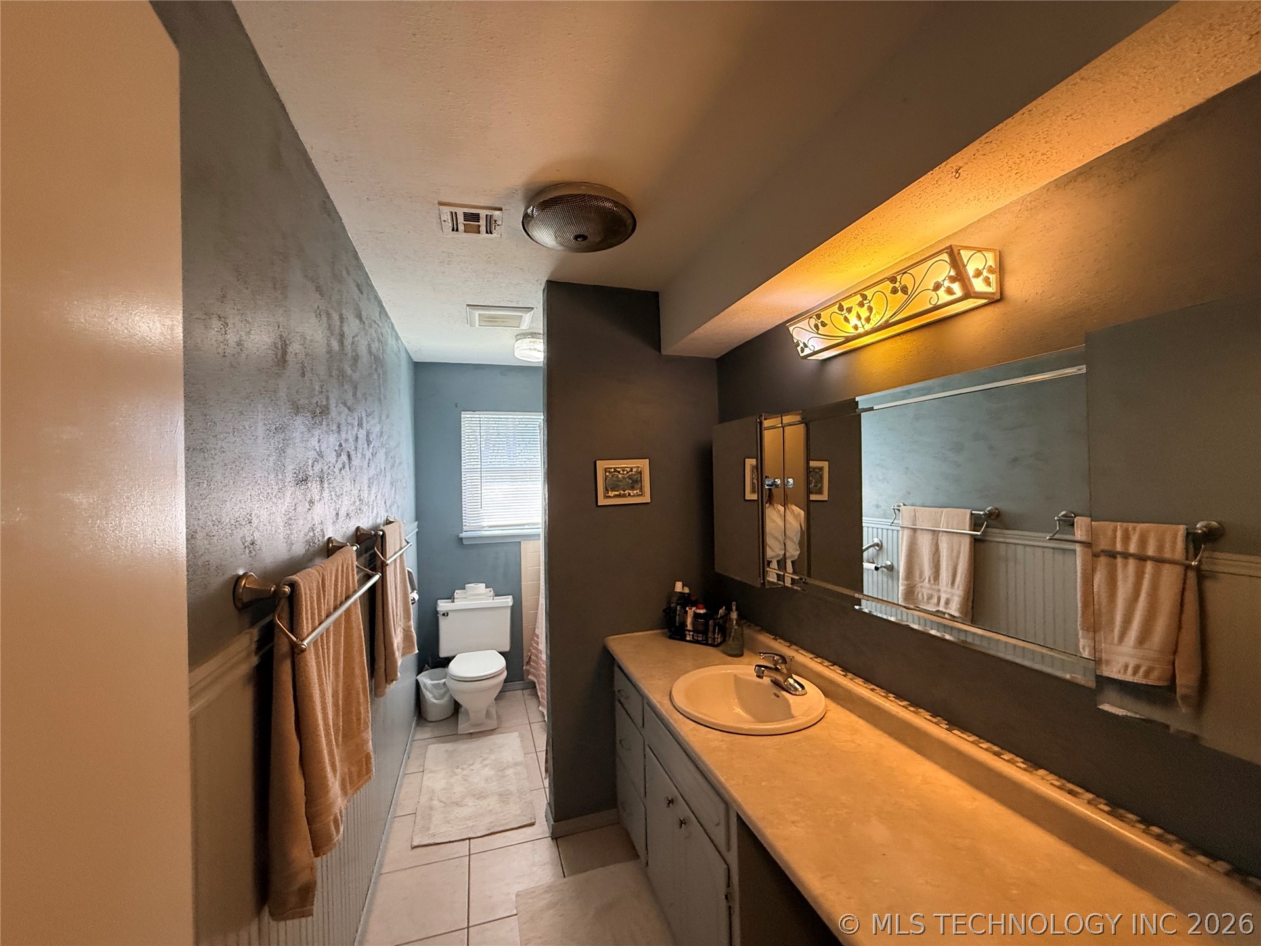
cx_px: 630
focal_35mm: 14
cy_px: 473
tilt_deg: +0.4
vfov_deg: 85.7
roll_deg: +1.0
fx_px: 510
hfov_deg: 102.1
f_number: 2.2
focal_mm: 2.22
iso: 320
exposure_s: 1/120
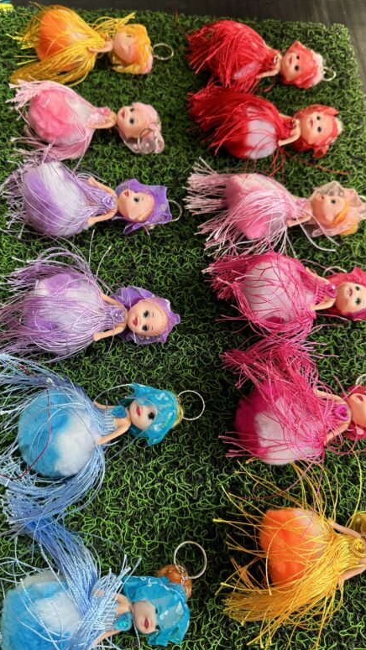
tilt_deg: -65.5
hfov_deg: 42.8
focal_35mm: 27
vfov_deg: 69.9
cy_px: 330
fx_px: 466
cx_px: 162
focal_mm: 6.76
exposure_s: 1/100
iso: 160
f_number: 1.78
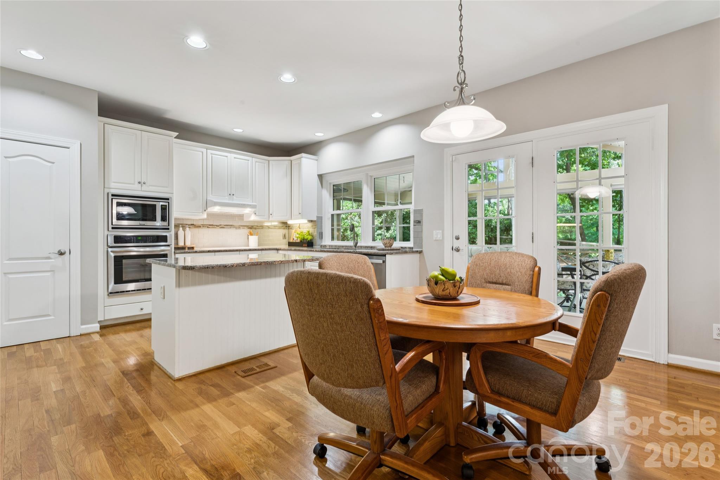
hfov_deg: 94.6
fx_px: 332
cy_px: 240
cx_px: 360
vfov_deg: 71.7
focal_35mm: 17
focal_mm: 16.6
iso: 100
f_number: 13
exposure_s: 1.3
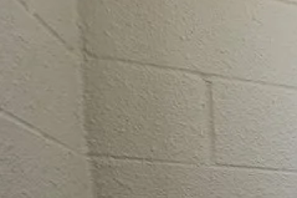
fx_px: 478
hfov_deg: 18.3
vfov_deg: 19.9
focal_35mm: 58
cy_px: 306
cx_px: 621
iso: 160
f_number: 1.9
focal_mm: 2.2
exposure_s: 1/120
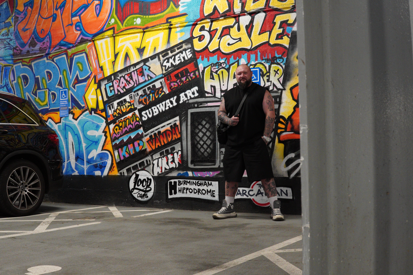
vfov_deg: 29.9
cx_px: 206
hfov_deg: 43.6
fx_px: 516
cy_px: 138
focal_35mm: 45
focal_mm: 30
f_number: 4.5
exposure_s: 1/50
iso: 3200
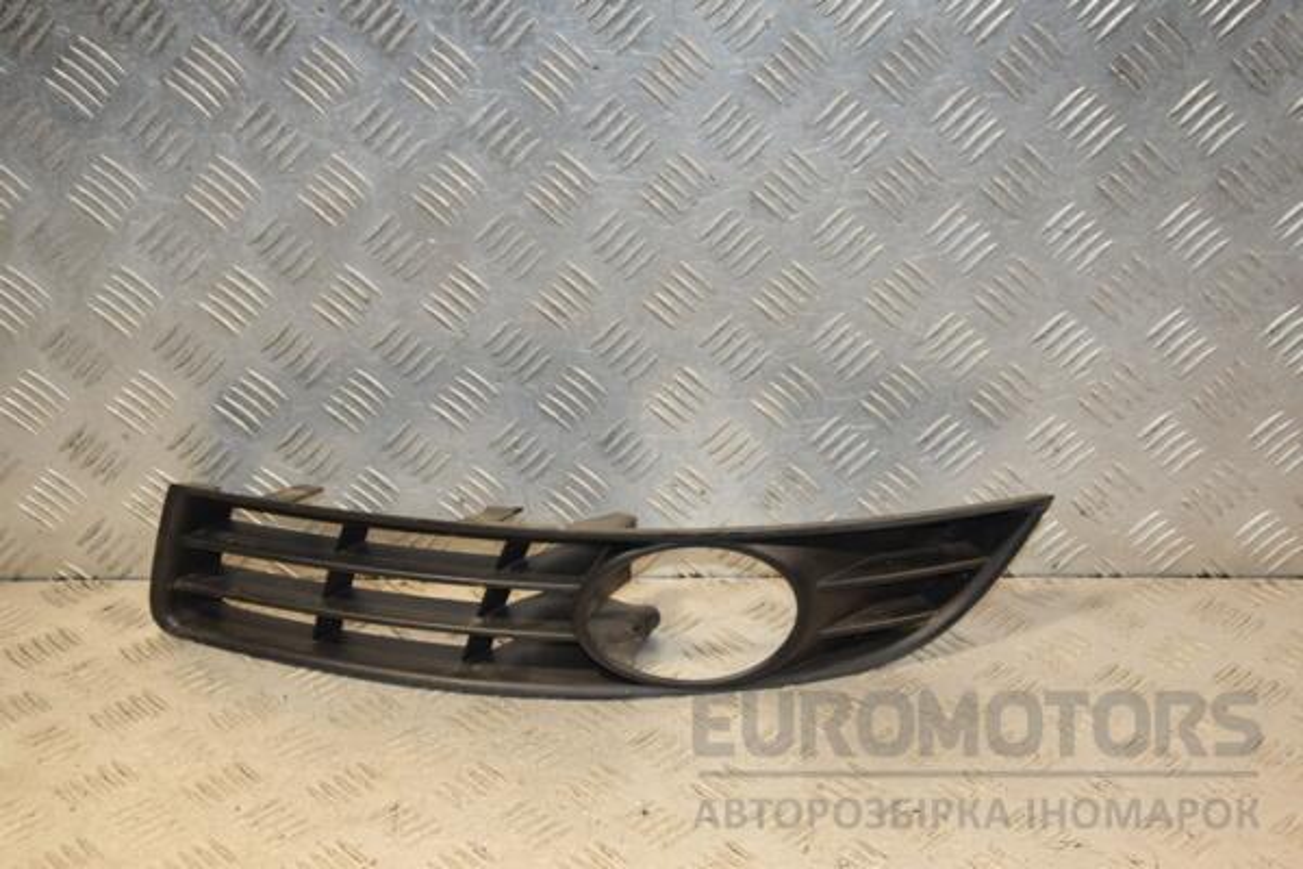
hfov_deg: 35.1
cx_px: 652
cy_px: 434
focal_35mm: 57
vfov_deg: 23.8
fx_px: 2063
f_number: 5.6
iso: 800
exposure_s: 1/200
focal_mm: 38
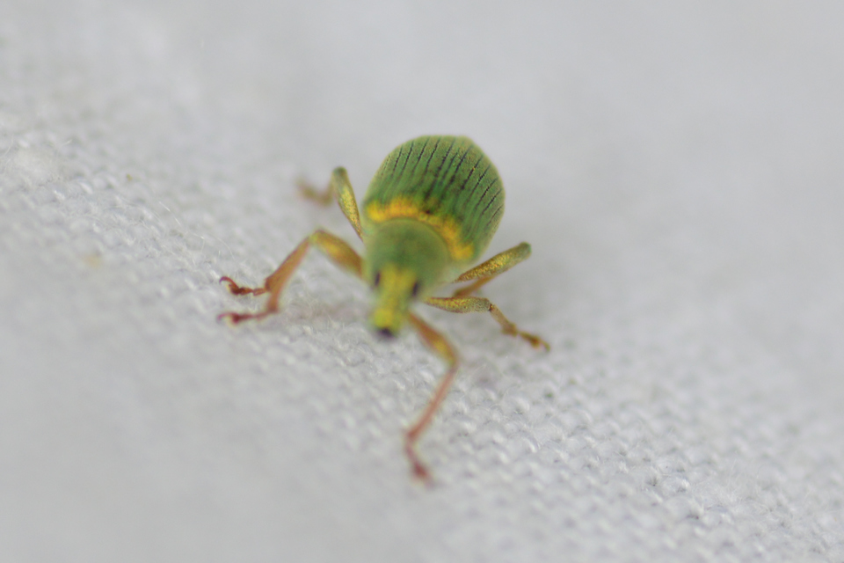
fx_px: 3516
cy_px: 282
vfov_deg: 9.1
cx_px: 422
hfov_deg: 13.7
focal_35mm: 150
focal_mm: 100
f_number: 8
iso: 280
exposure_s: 1/250
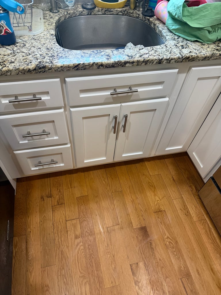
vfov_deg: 71.6
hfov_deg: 56.8
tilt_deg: -51.1
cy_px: 148
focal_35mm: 24
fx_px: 204
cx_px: 110
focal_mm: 6.76
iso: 250
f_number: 1.78
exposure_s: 1/60
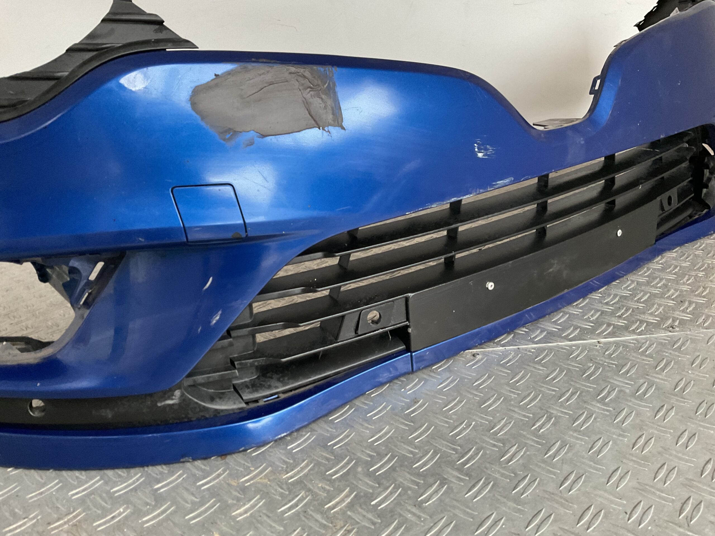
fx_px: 599
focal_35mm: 29
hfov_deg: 61.7
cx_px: 358
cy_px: 268
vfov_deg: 48.2
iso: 160
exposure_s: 1/60
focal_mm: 3
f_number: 1.8
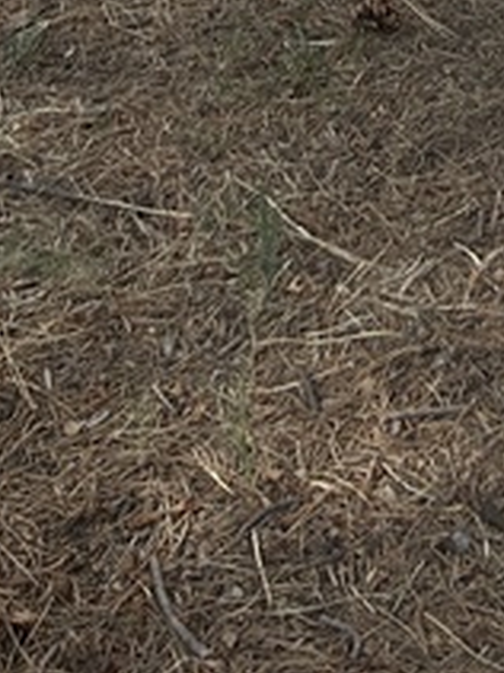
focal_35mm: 126
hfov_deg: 11.0
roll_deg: -2.0
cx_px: 877
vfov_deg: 12.3
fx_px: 2449
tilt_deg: -7.9
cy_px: -957
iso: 50
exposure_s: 1/1553
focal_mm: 5.7
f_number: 1.5
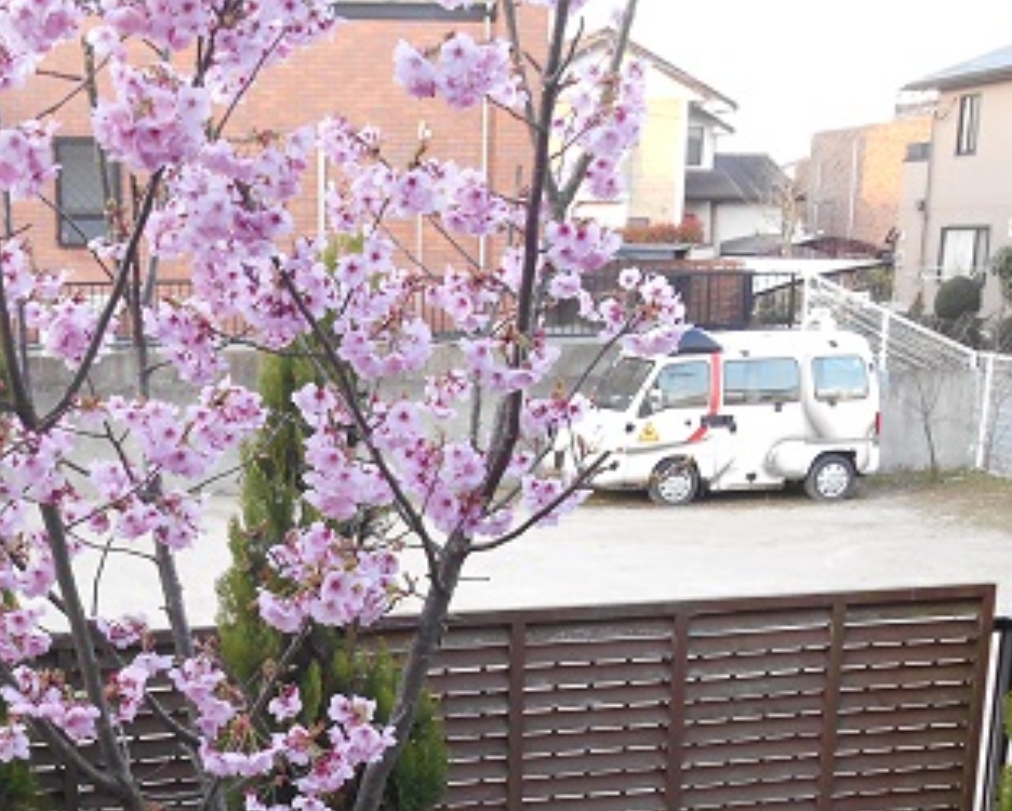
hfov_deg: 35.4
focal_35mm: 52
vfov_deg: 28.1
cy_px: 727
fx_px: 1558
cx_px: 285
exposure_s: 1/30
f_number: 3.4
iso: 160
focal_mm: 4.7
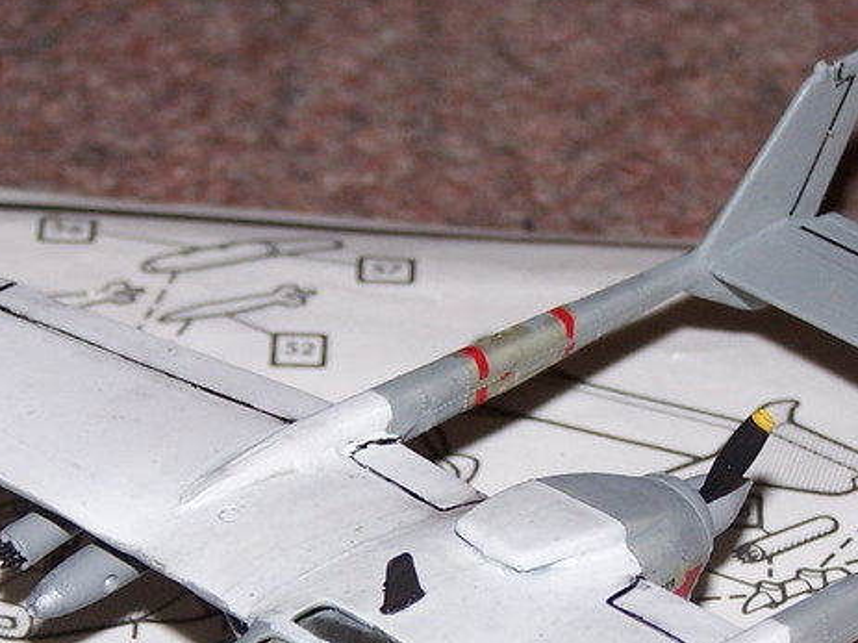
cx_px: 514
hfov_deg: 8.2
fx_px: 5997
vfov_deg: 6.1
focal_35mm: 242
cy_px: 613
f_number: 3.2
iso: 80
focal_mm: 17.5
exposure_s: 1/90
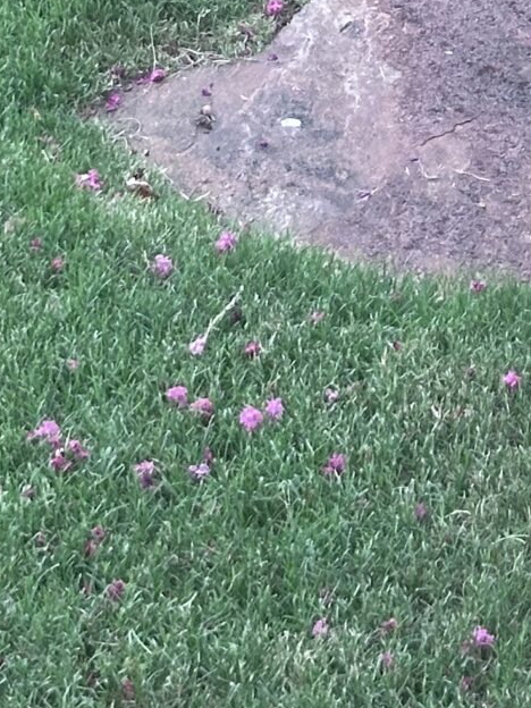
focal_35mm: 197
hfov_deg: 7.3
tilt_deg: -13.7
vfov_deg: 9.4
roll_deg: -0.1
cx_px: 1044
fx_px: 4029
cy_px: -722
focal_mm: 6.86
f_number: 1.78
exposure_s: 1/473
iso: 64
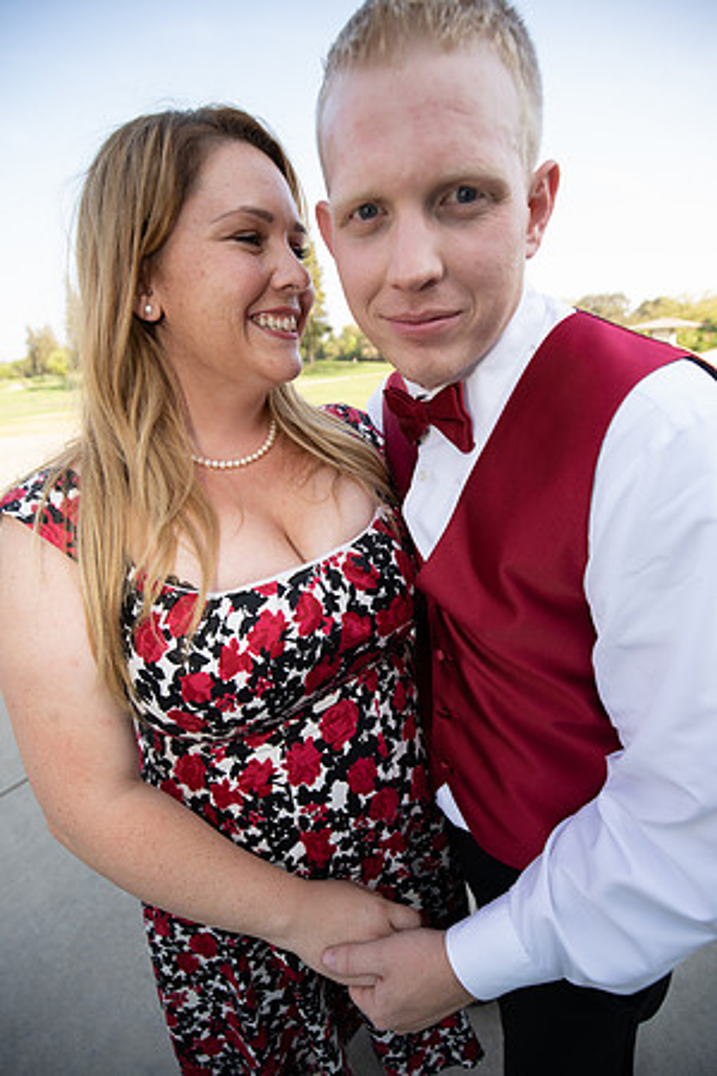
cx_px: 358
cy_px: 538
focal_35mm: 16
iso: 200
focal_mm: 16
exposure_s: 1/250
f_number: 4
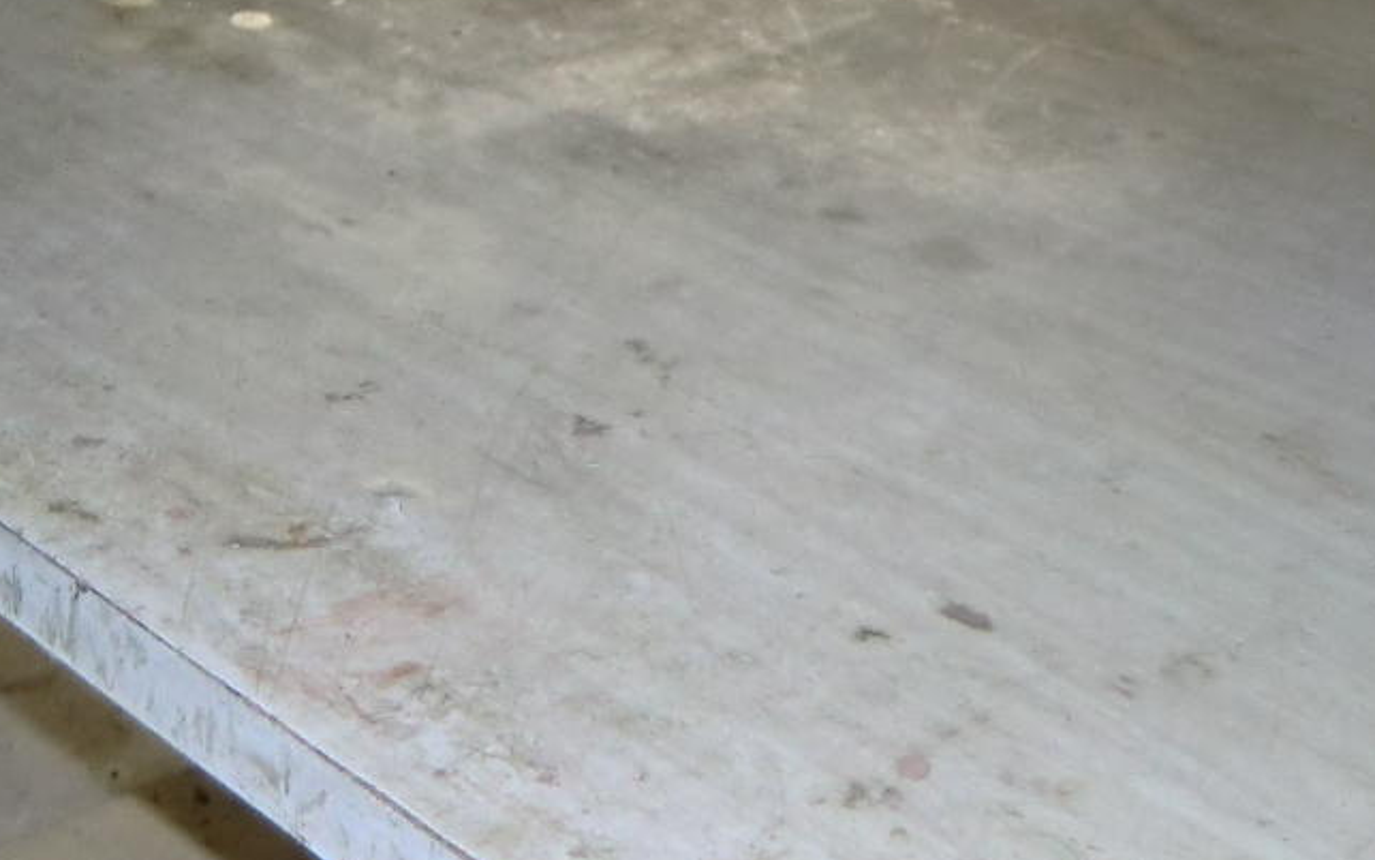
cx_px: 68
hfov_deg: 24.6
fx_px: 3036
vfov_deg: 14.9
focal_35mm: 81
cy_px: -443
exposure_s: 1/30
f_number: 3.2
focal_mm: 4.3
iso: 400
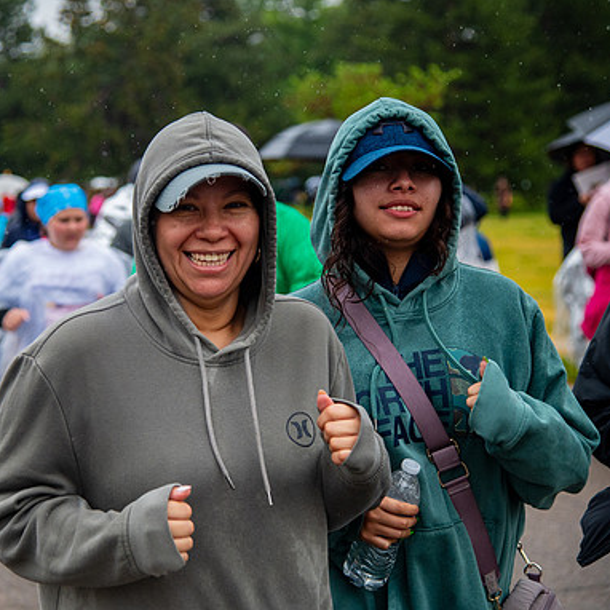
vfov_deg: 18.1
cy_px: 267
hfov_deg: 18.0
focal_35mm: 96
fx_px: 1914
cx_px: 162
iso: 1600
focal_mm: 66
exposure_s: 1/1600
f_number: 4
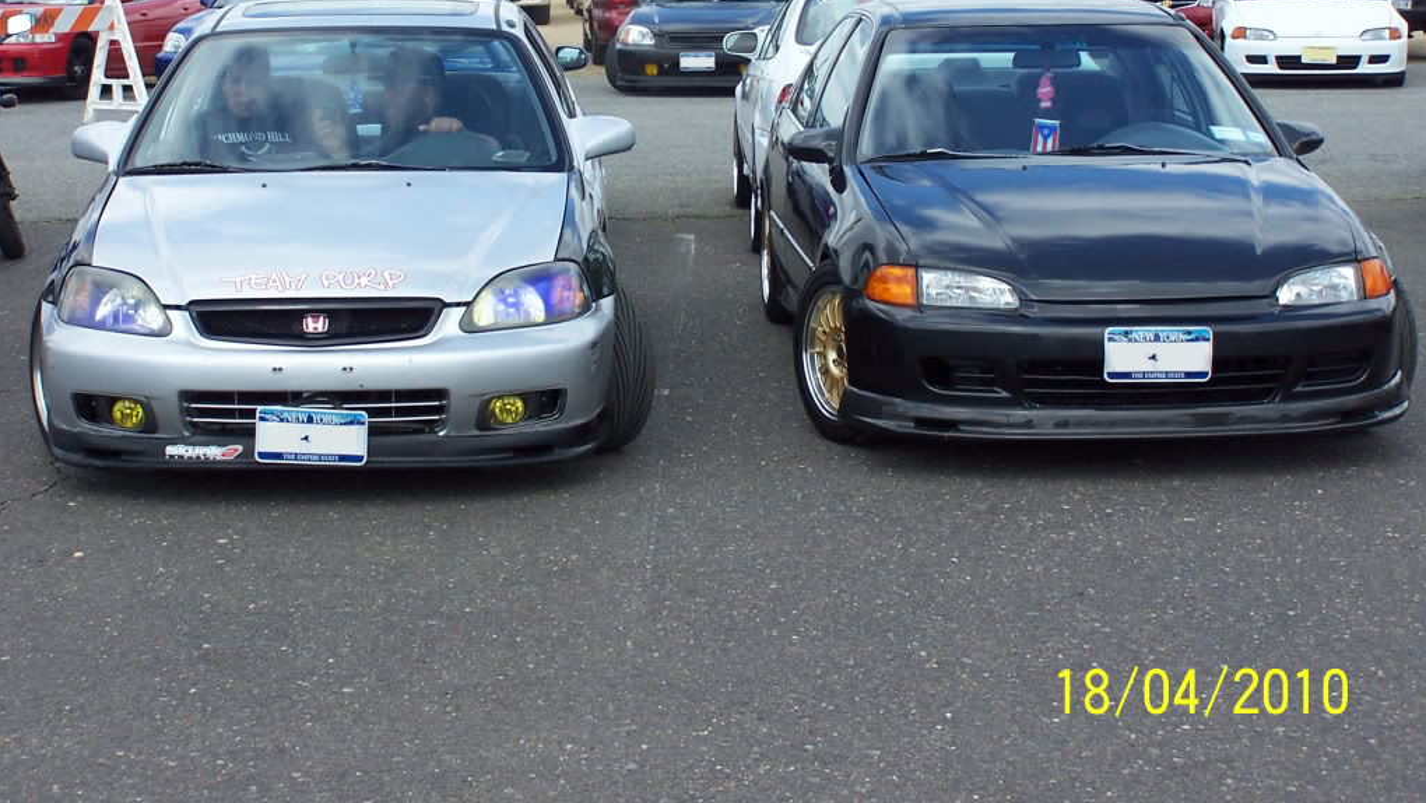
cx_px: 714
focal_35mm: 82
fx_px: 3101
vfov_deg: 14.7
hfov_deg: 25.9
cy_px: 288
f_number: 3.2
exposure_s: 1/500
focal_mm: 12.4
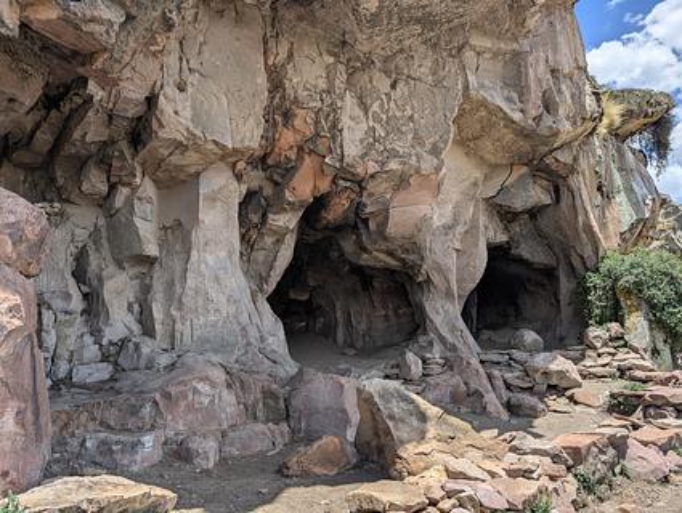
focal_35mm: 24
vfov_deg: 56.9
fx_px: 474
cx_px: 341
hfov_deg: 71.5
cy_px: 256
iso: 12
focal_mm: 6.9
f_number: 1.68
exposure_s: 1/732
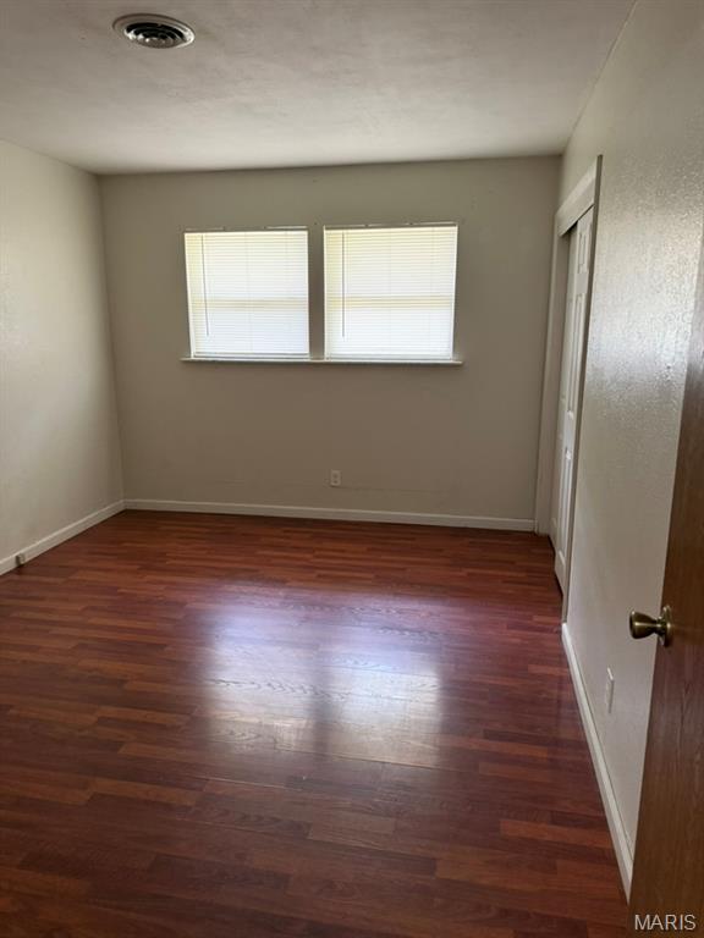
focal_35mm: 24
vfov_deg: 71.6
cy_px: 469
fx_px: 651
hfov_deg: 56.8
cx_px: 352
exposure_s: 1/60
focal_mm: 6.76
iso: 250
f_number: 1.78
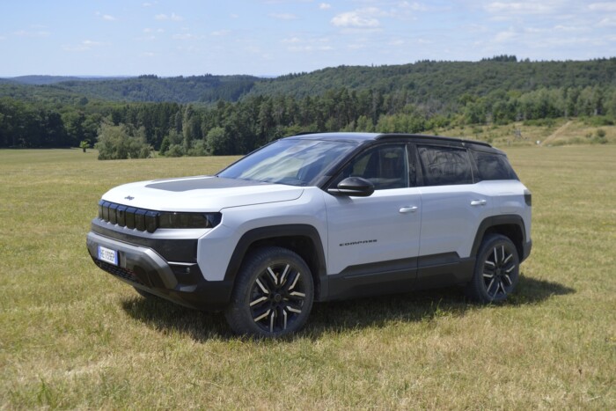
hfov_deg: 46.4
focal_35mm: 42
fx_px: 719
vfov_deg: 31.9
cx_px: 308
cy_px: 206
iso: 400
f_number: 6.3
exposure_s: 1/1600
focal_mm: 28
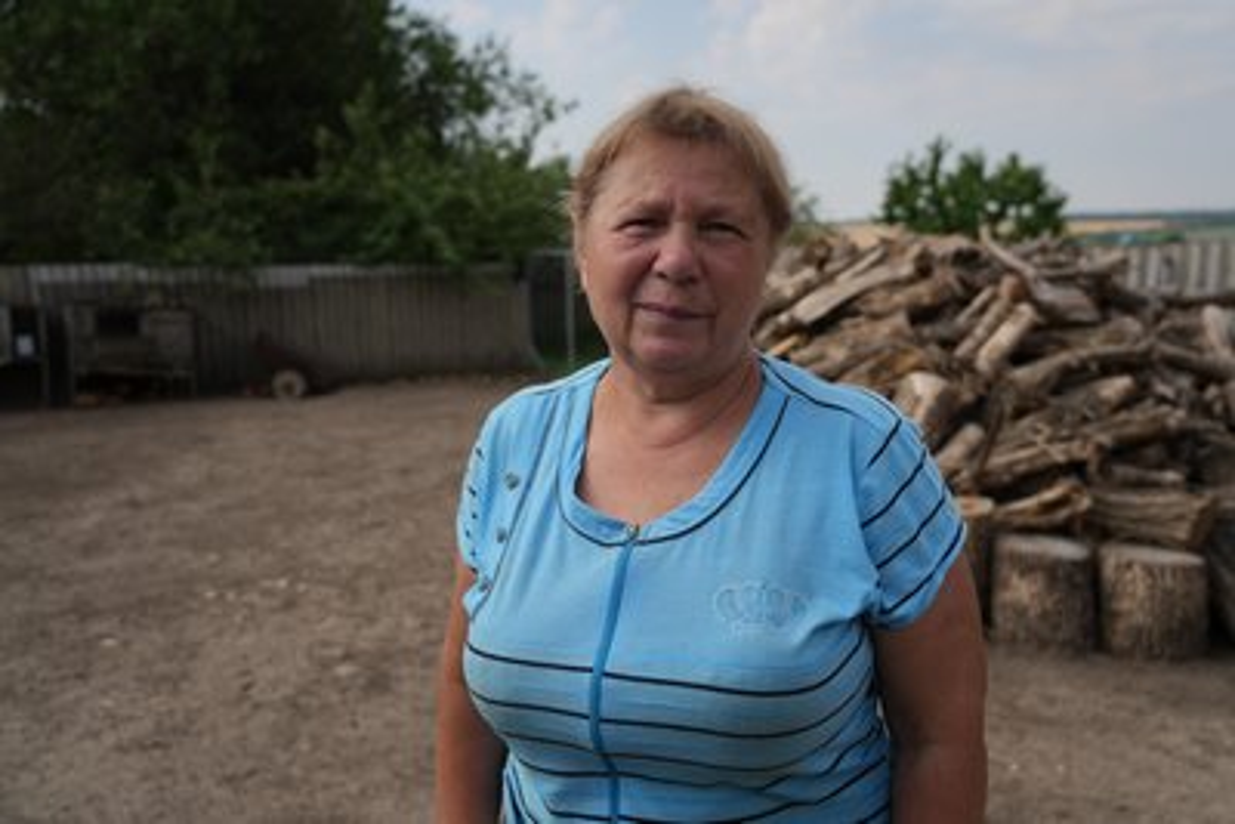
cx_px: 618
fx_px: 1029
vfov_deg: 43.6
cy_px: 412
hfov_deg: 61.9
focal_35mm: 30
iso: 100
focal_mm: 30
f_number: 4
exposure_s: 1/1250
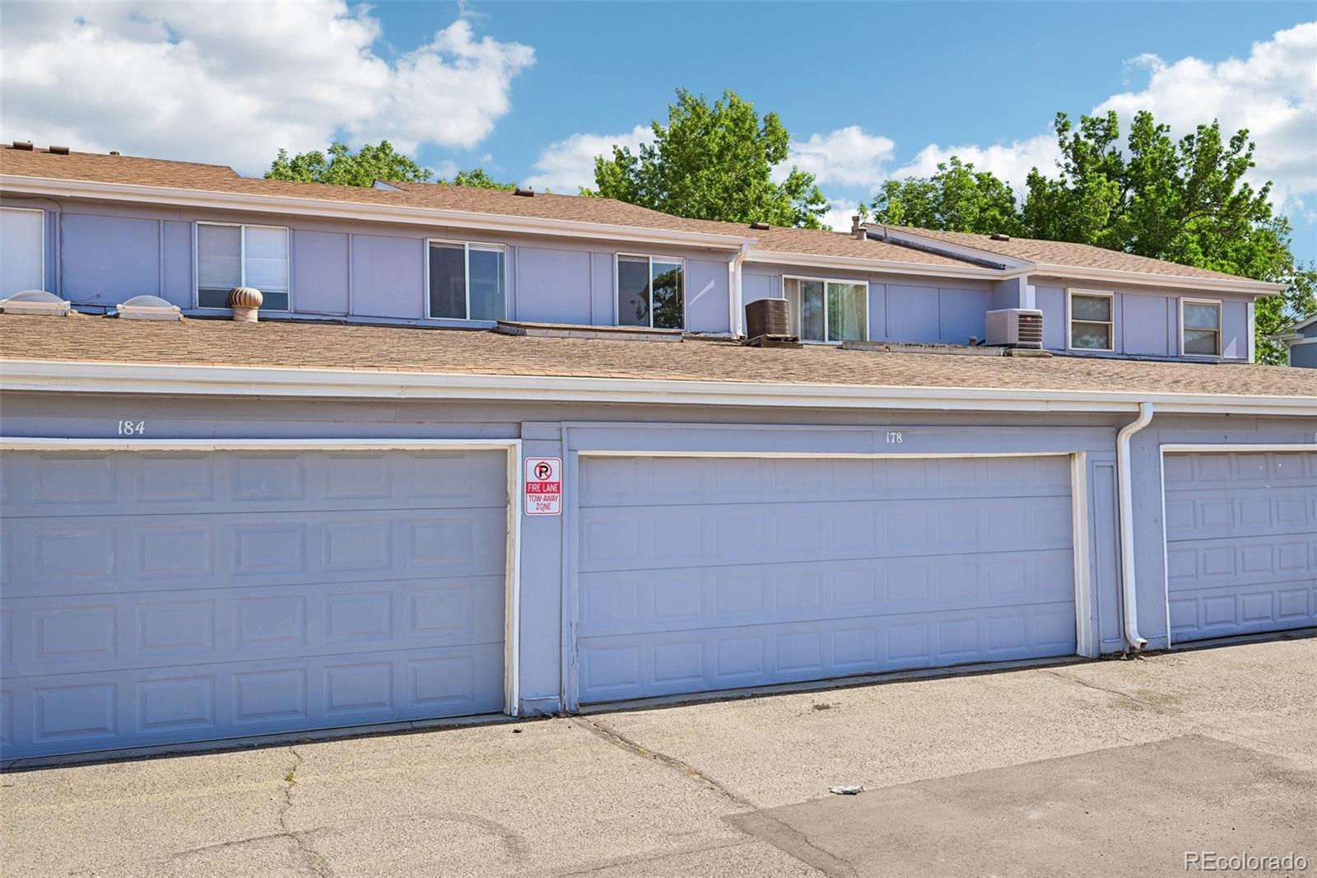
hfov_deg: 61.9
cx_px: 658
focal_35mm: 30
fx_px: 1097
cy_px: 439
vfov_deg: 43.6
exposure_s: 1/50
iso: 64
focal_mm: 30
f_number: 10
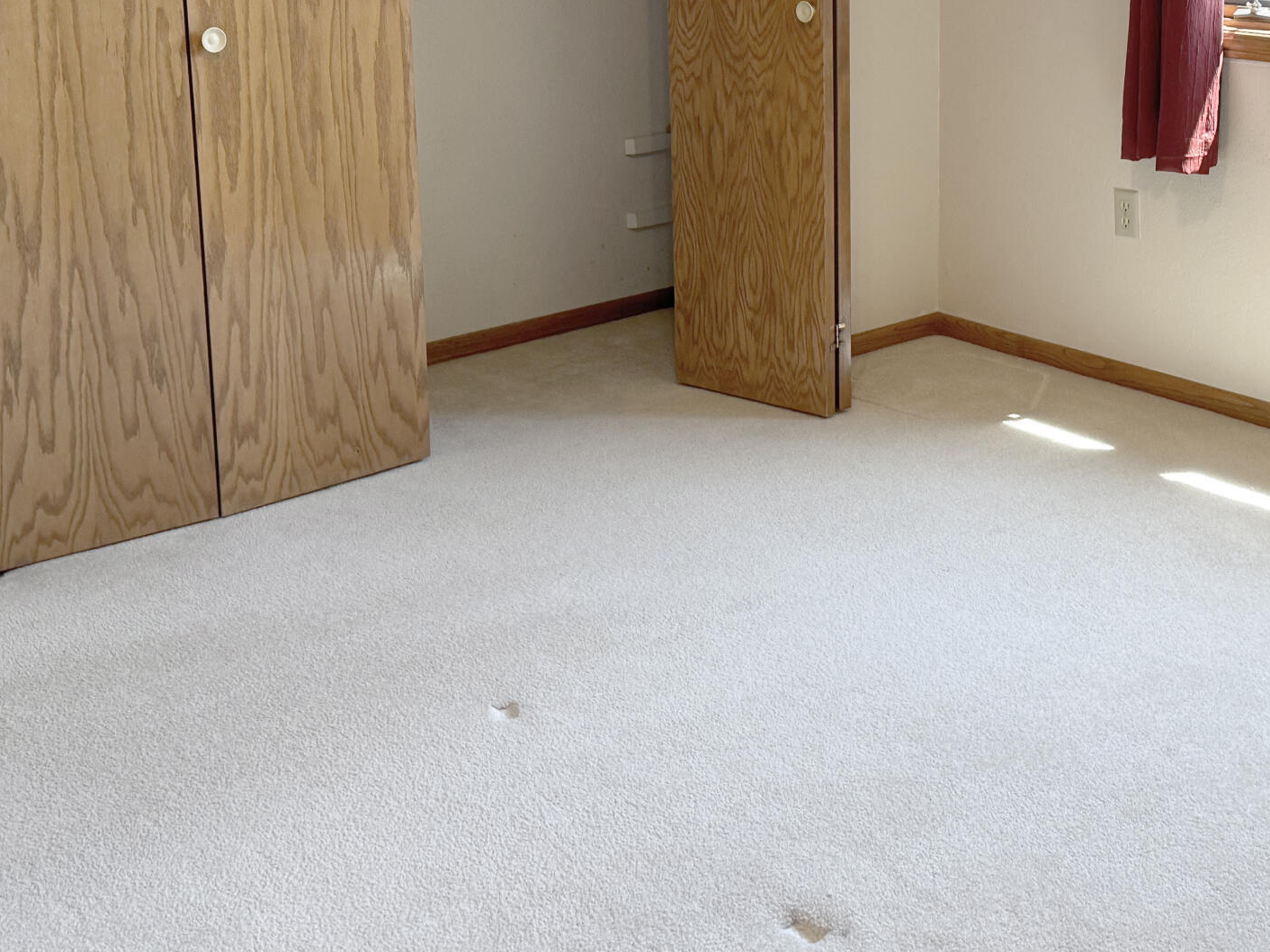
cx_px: 919
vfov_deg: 27.8
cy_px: 156
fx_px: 1871
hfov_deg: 36.8
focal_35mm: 51
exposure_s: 1/120
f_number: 1.78
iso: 160
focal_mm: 6.76
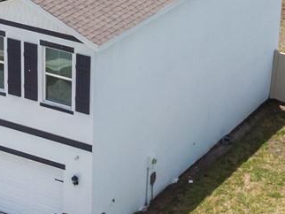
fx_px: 1104
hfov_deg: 14.6
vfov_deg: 11.1
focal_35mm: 134
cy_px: 62
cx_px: 51
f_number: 2.9
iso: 100
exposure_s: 1/2500
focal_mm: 4.78
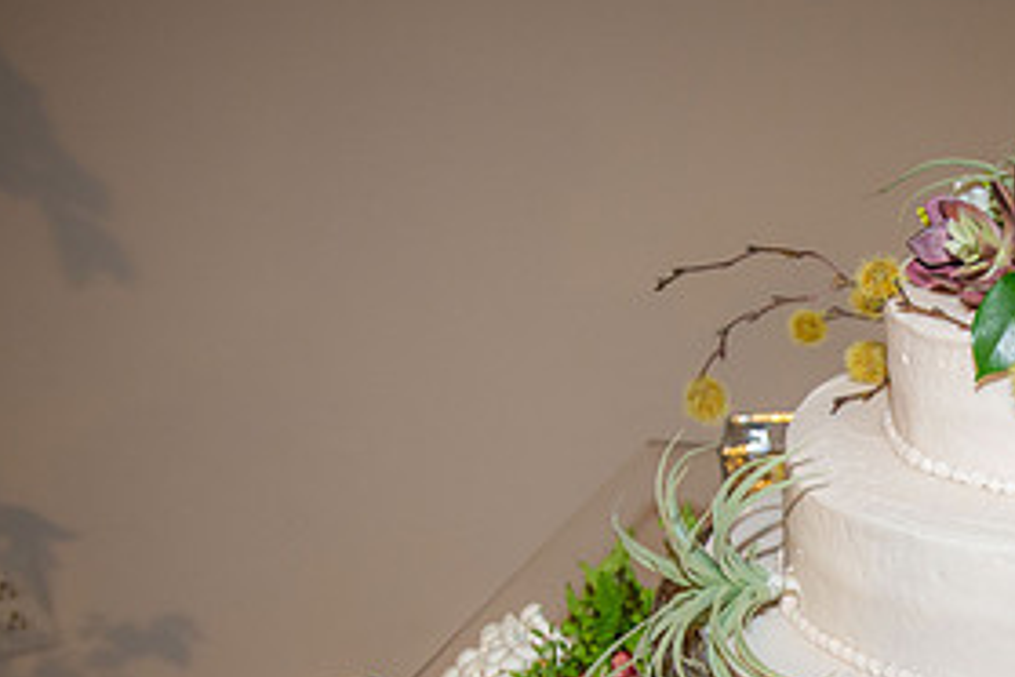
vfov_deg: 24.1
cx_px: 1015
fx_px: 1522
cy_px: 662
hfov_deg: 33.7
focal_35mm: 54
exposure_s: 1/50
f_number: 2.8
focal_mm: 26
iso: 1600
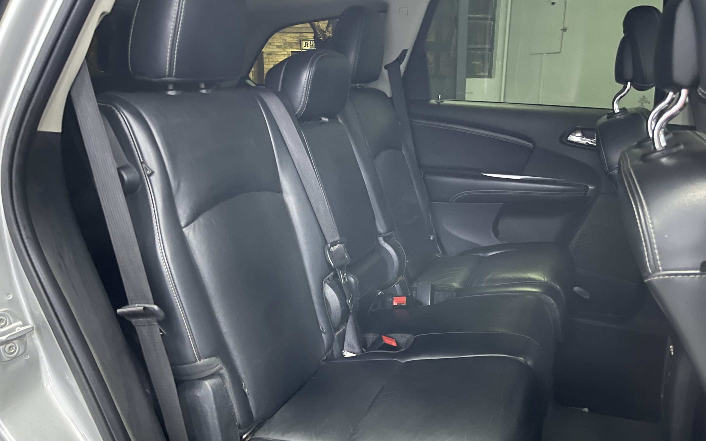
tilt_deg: -17.5
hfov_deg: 68.4
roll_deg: -0.8
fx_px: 519
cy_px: 243
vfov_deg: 45.9
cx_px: 353
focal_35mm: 27
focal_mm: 5.1
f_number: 1.6
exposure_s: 1/15
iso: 1250
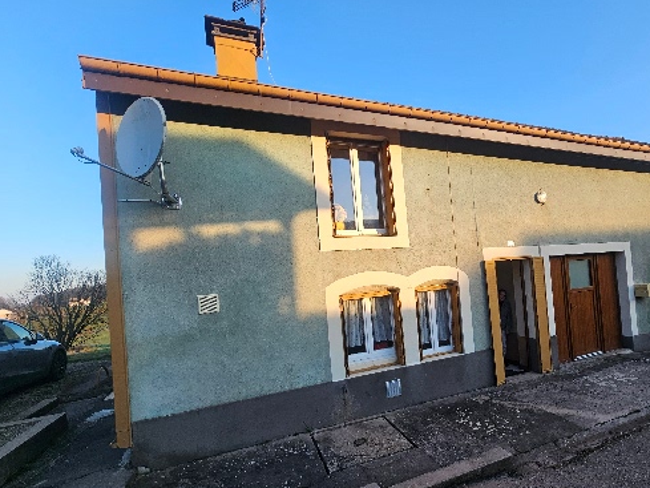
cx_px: 391
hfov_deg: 89.8
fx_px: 319
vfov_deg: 74.5
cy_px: 273
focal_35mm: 17
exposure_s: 1/452
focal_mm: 2.2
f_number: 2.2
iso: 50
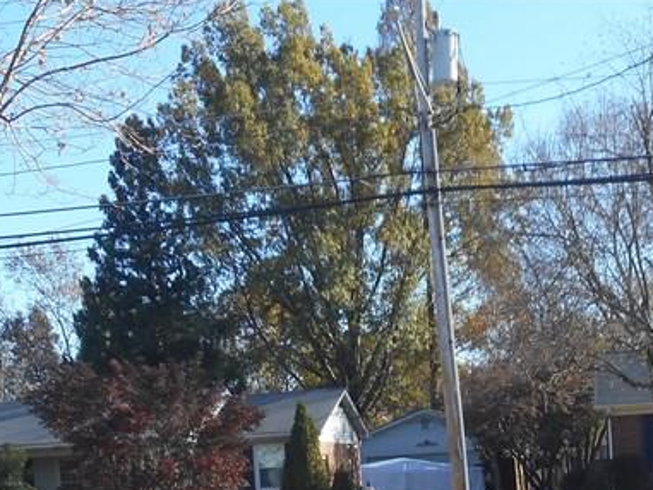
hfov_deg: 24.8
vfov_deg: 17.6
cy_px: 651
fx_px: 1472
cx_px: 458
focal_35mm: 78
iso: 80
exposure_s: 1/250
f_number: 4
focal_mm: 5.2
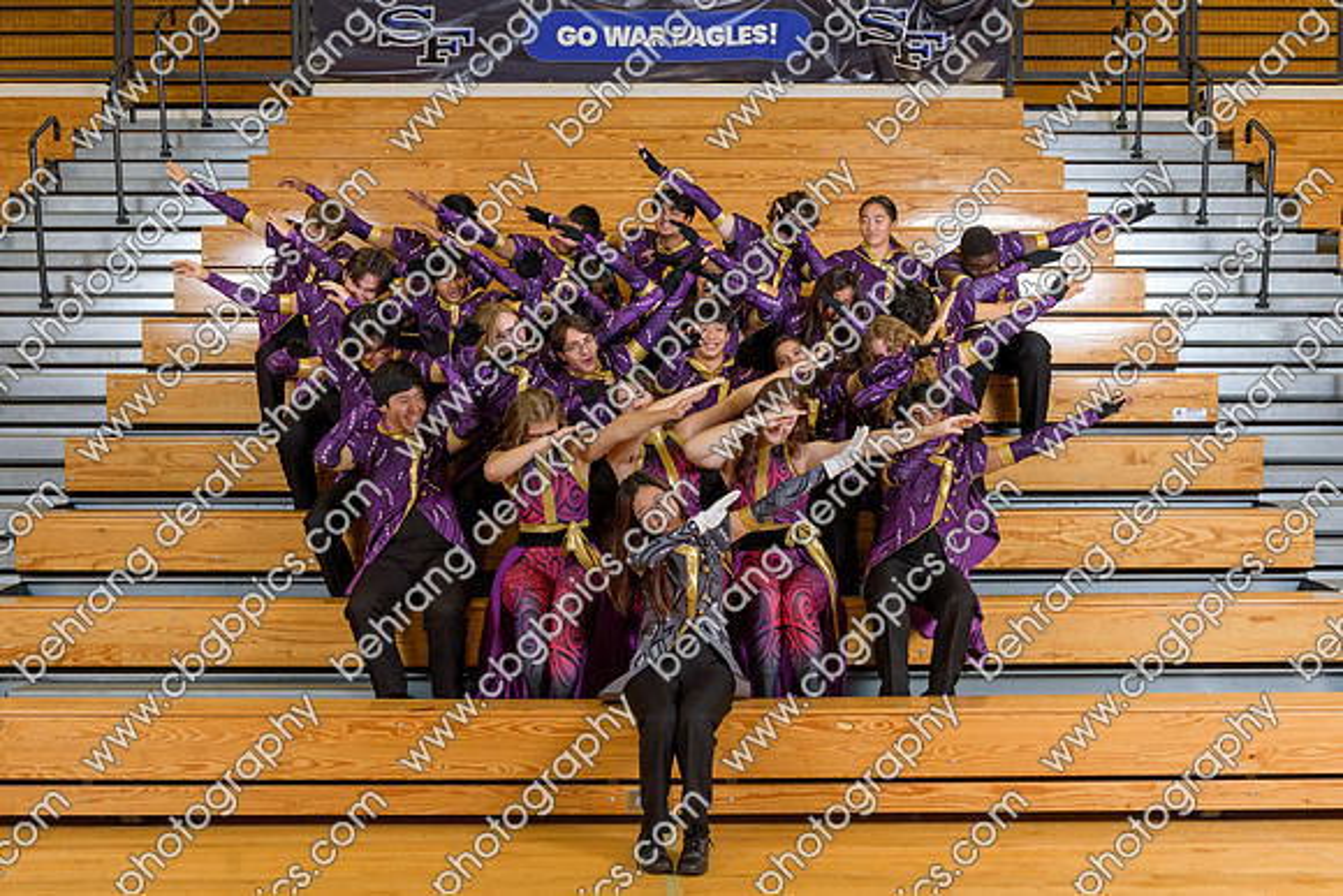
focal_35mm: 44
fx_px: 1649
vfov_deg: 30.4
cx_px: 674
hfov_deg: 44.3
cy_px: 446
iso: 1000
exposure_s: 1/160
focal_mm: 44
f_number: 10
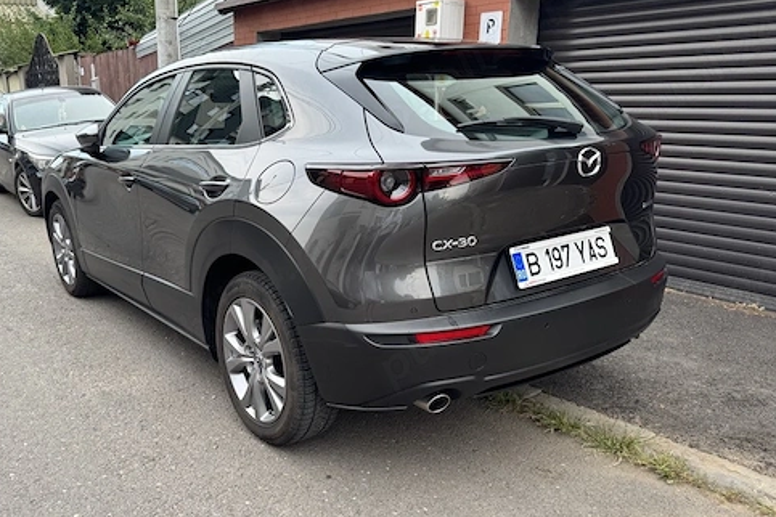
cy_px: 313
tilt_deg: -16.1
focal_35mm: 31
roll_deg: +0.1
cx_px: 297
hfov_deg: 59.6
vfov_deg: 42.1
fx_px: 668
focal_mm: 6.76
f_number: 1.78
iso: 80
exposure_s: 1/284
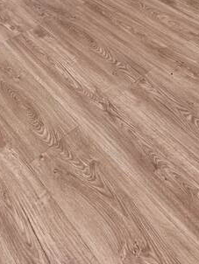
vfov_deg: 22.8
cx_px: 150
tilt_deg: +0.1
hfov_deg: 28.7
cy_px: -201
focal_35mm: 50
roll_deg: -1.4
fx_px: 383
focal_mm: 2.22
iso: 40
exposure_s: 1/112
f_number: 2.2
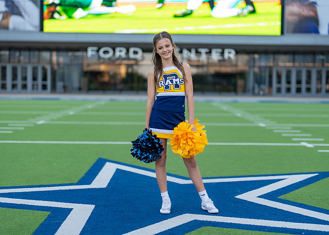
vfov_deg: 24.0
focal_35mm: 59
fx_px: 552
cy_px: 118
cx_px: 173
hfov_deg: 33.2
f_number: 1.2
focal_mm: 50
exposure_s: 1/800
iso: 100
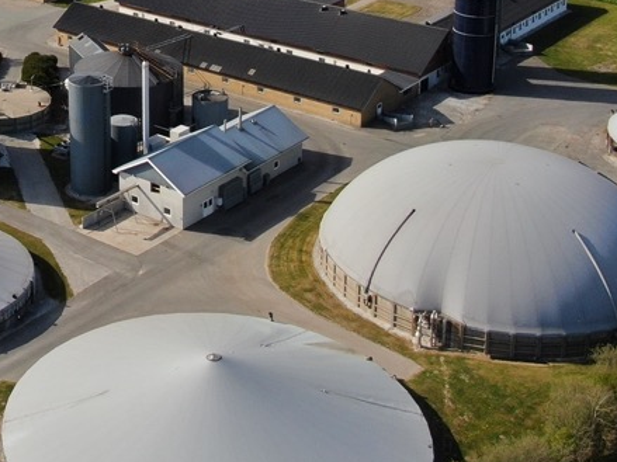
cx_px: 22
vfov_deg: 20.0
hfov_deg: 26.5
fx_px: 1247
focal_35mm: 70
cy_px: -60
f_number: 2.8
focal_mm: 4.39
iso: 100
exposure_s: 1/1250
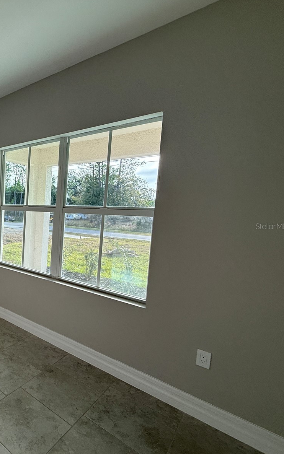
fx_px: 248
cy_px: 226
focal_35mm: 20
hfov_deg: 47.0
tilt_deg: -4.1
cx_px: -15
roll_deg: -2.2
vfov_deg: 85.1
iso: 64
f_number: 2.2
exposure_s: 1/200
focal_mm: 2.22
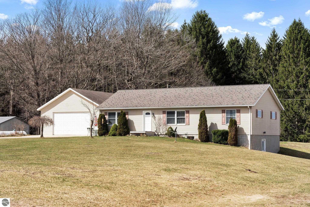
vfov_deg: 19.5
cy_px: 104
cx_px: 155
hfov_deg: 28.8
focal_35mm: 70
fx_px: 603
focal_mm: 70
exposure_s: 1/640
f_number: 8
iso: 320
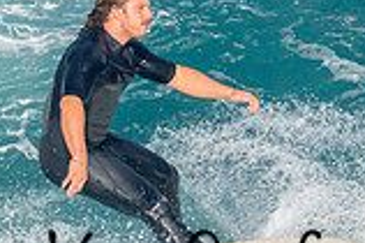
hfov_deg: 0.7
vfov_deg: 0.4
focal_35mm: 3075
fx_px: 31144
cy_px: 177
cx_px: 307
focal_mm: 600
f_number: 11
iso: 640
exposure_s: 1/1600
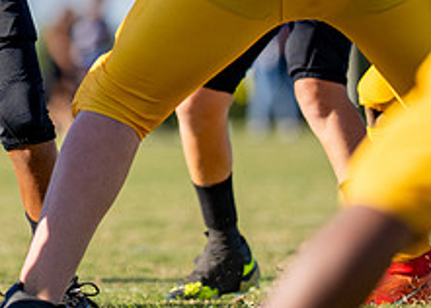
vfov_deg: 1.9
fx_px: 9318
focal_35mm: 761
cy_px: -69
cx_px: -61
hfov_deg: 2.6
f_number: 2.8
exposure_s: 1/2500
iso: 160
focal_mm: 180
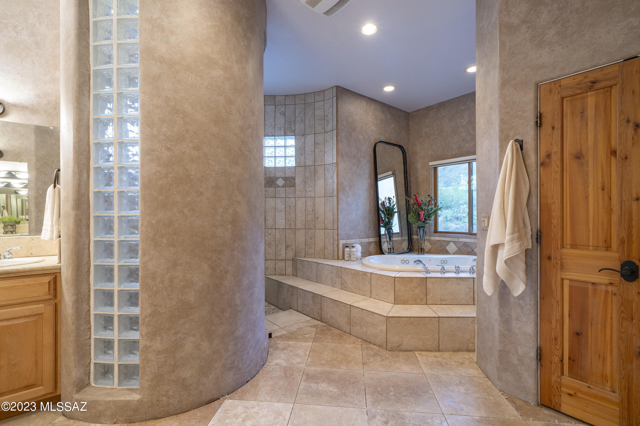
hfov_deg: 100.4
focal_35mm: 15
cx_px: 320
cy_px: 213
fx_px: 267
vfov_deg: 77.3
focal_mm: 15
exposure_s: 1.6
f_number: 11
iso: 200
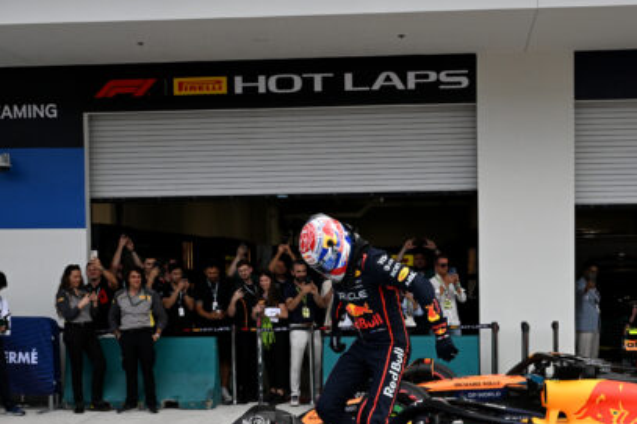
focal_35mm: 60
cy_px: 324
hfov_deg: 33.3
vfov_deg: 22.4
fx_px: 1060
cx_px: 399
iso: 1000
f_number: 6.3
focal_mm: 32.5
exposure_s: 1/2000
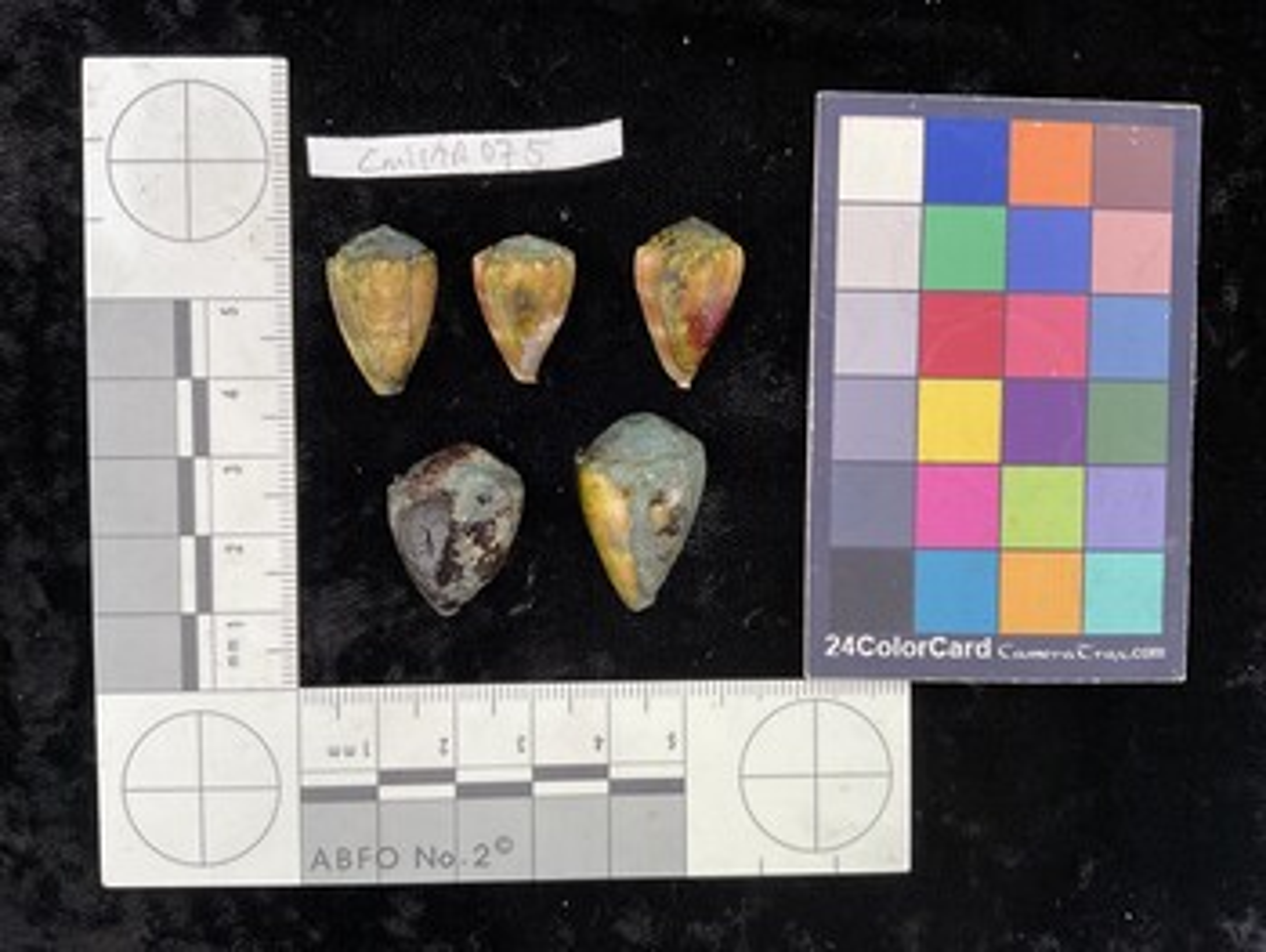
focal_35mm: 29
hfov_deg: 61.6
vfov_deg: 48.3
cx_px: 633
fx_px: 1061
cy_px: 476
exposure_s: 1/120
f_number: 1.8
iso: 64
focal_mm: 3
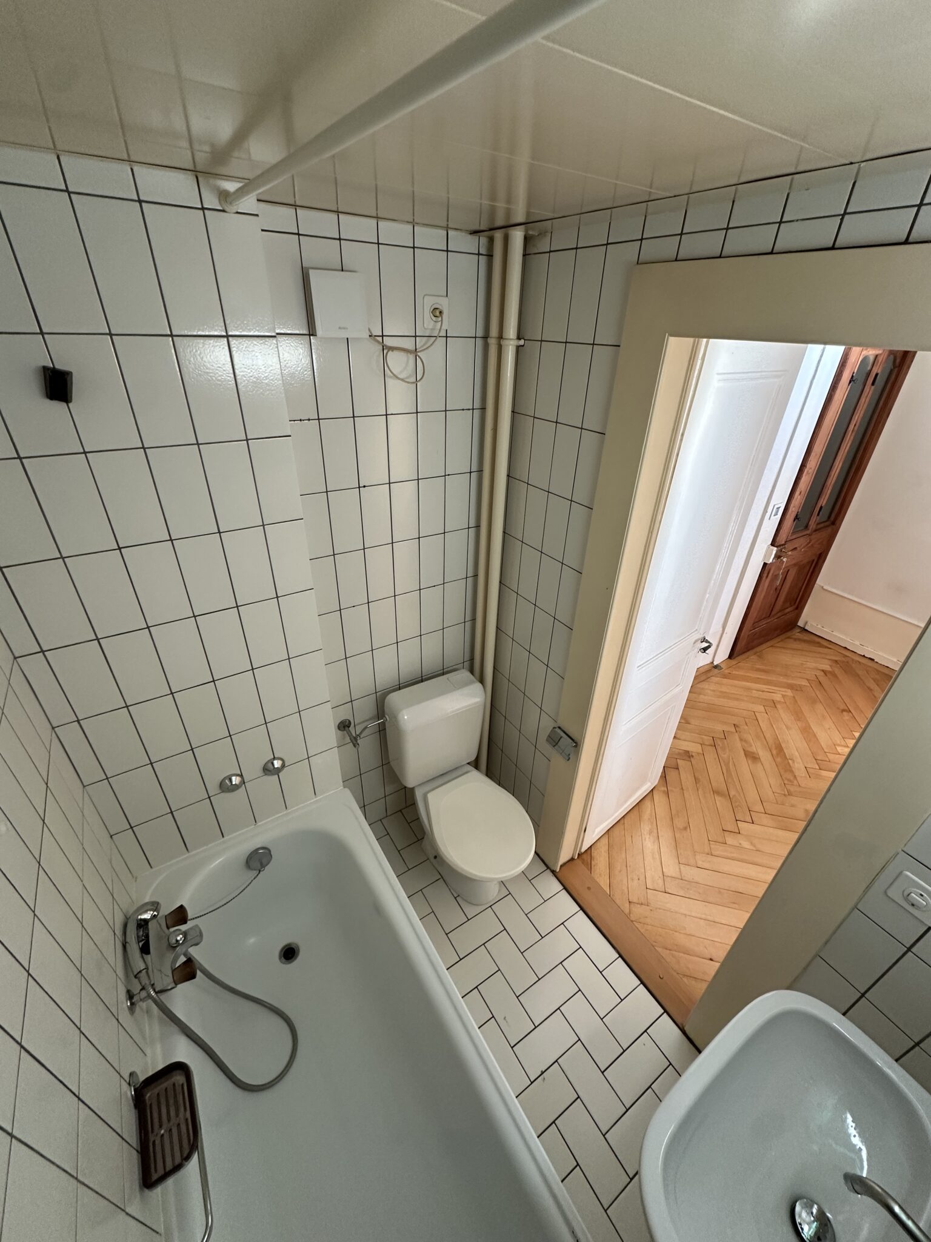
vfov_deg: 102.1
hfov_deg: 85.7
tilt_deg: -30.4
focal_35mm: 14
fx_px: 502
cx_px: 466
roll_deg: -2.6
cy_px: 621
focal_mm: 2.22
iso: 200
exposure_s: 1/99
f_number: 2.2
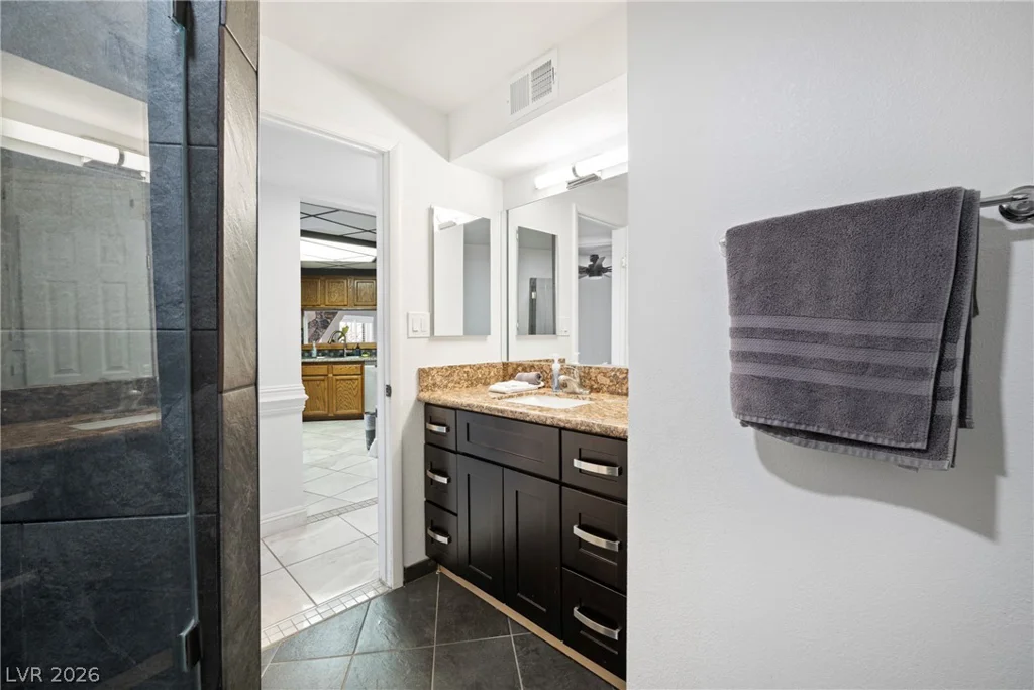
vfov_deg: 81.2
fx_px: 402
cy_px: 345
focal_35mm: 14
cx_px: 517
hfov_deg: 104.2
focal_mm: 14
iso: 100
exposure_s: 3.2
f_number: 9
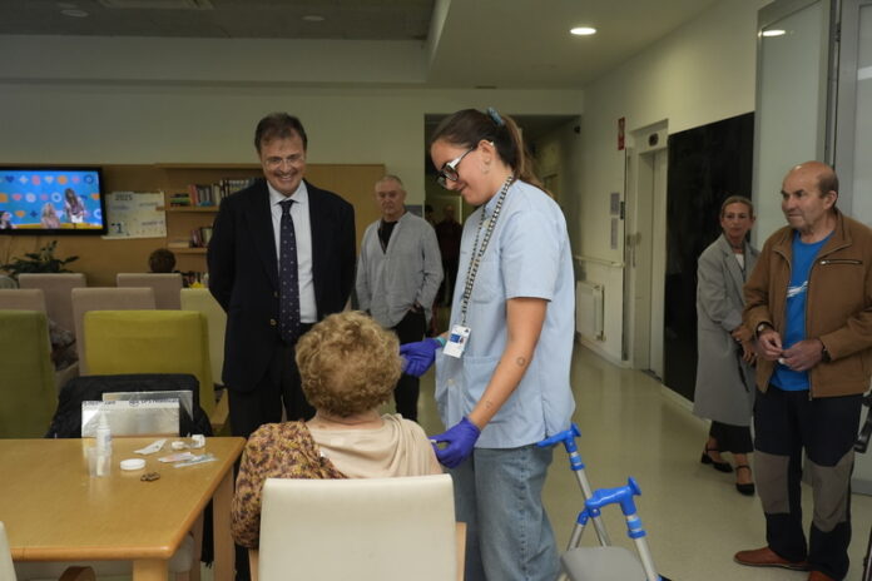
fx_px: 799
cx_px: 436
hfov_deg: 57.2
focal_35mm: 33
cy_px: 290
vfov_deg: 40.0
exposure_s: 1/200
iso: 3200
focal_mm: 33
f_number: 7.1
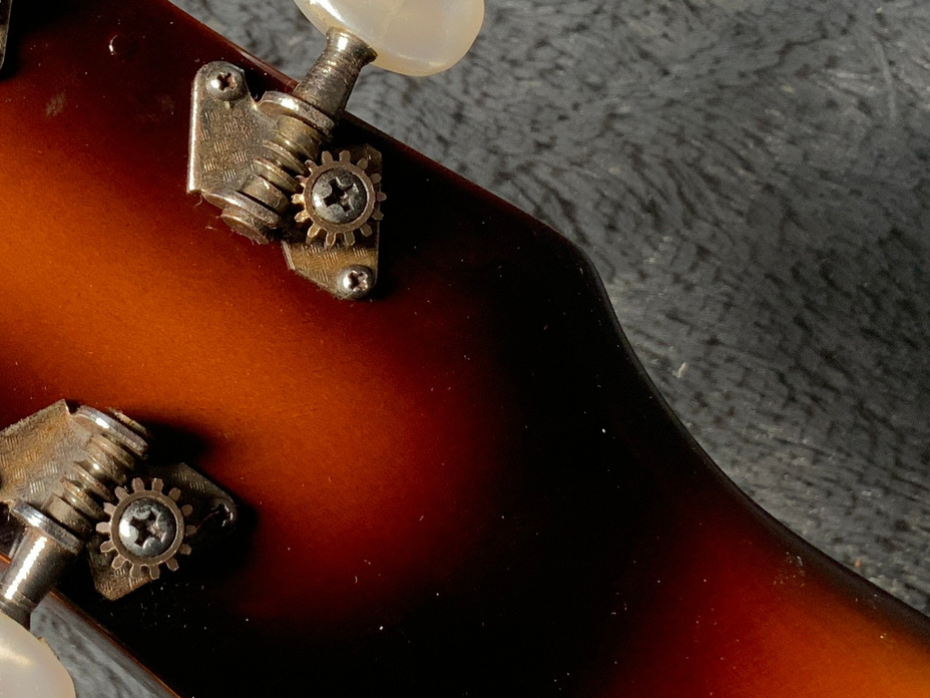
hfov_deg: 23.9
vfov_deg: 18.3
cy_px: 200
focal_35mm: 80
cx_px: 149
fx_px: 2149
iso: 50
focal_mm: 3
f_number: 1.8
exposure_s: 1/104
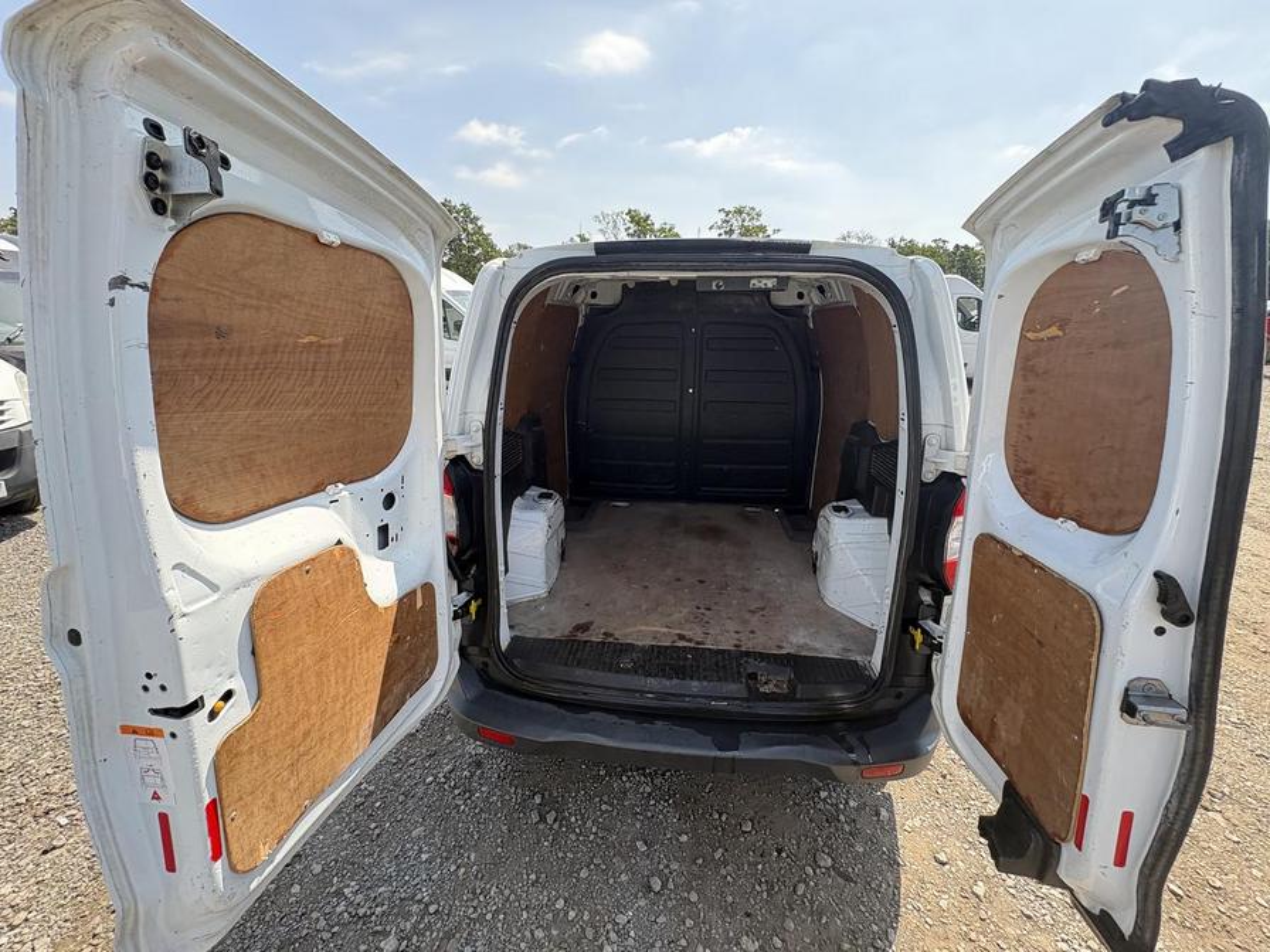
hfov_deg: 102.1
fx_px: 514
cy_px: 476
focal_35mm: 14
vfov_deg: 85.7
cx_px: 635
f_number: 2.2
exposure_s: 1/331
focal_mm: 2.22
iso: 64
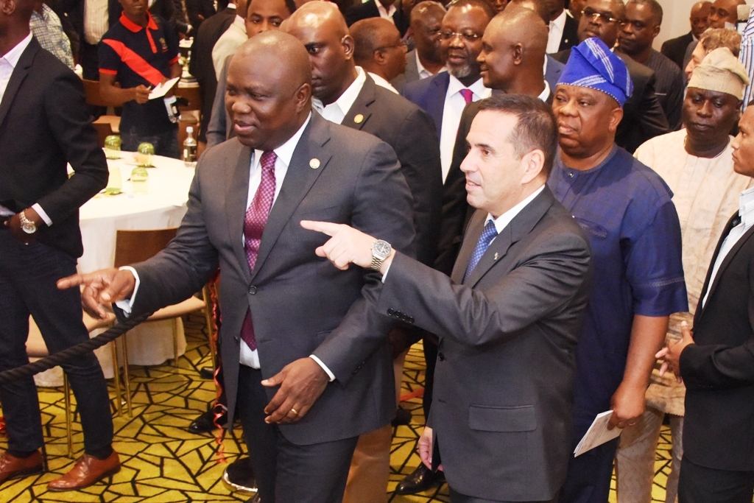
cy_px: 252
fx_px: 670
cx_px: 377
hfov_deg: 58.7
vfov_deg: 41.1
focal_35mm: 32
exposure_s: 1/125
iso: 6400
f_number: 6.3
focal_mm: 32
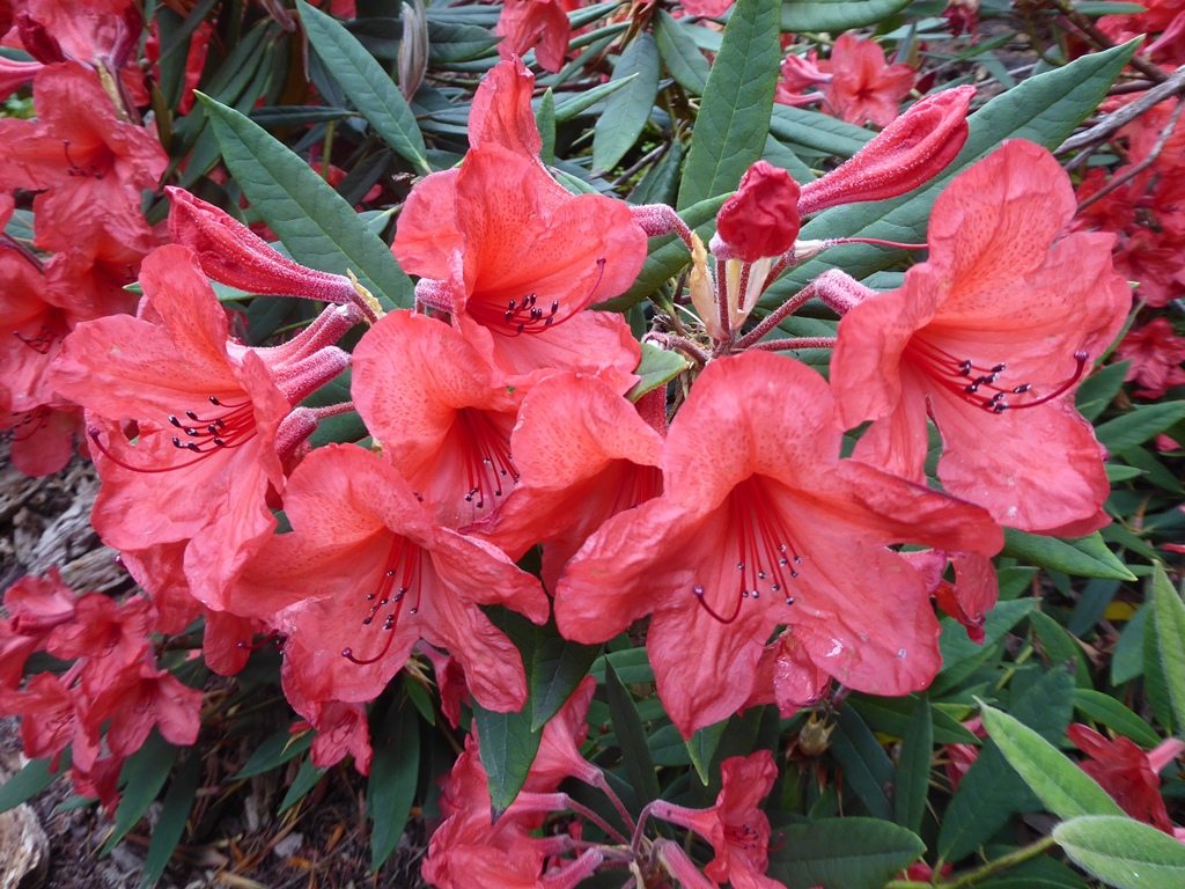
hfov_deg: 69.4
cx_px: 592
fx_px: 856
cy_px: 444
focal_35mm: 25
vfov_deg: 54.9
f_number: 3.3
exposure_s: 1/60
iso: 125
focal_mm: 4.3
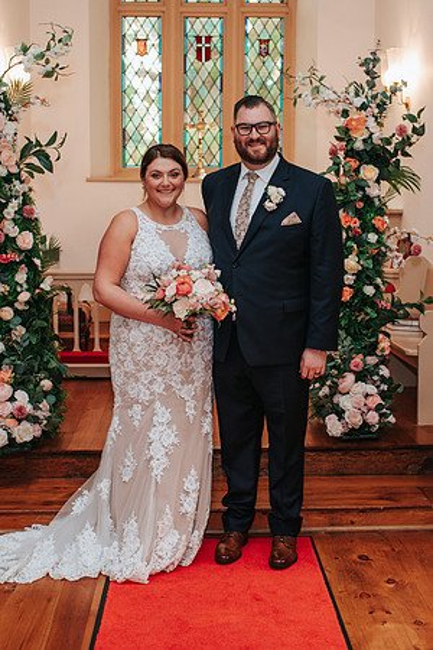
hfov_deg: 25.7
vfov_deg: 37.8
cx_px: 226
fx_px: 948
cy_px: 325
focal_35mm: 53
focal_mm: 35
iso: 1000
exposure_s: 1/200
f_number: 3.2
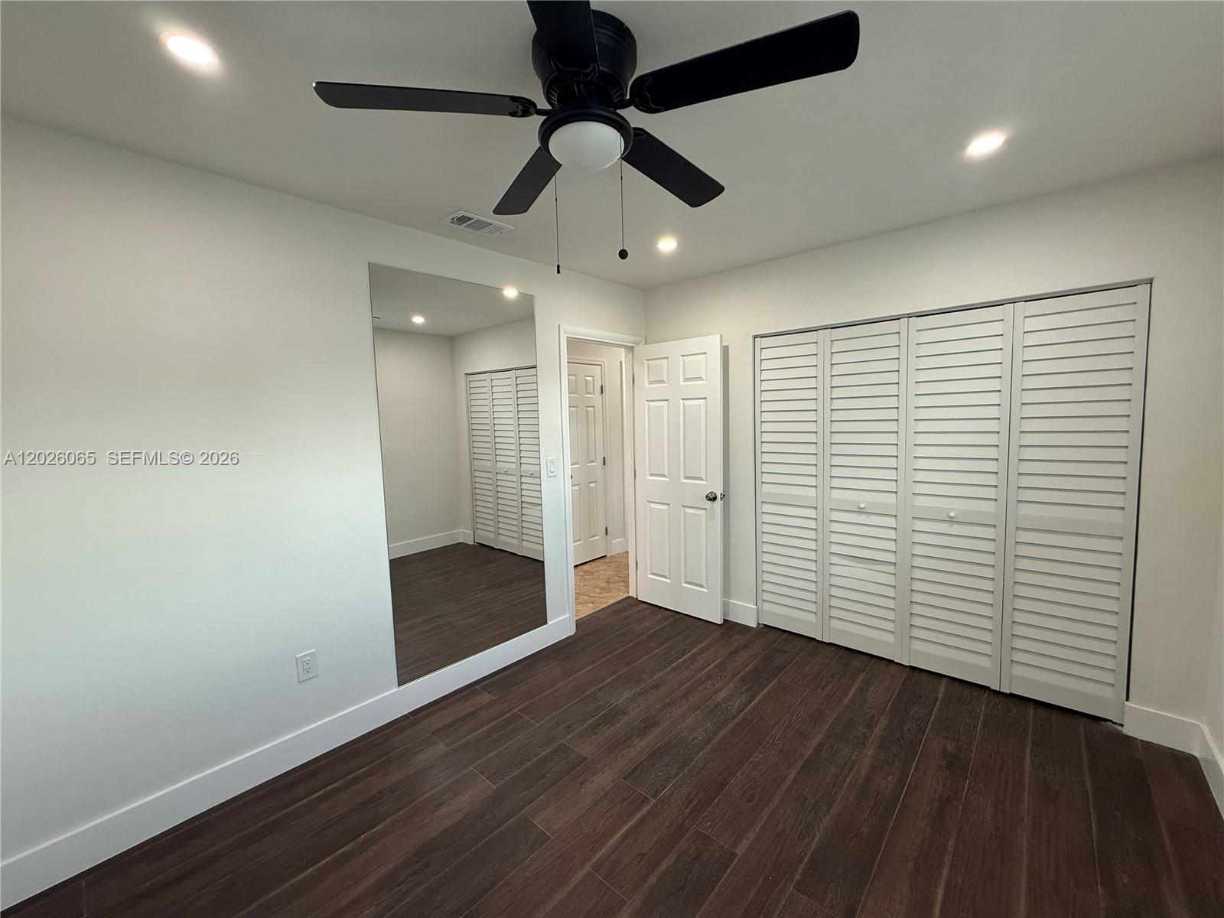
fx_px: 495
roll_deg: +1.2
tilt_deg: -4.7
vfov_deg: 85.7
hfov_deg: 102.1
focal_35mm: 14
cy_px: 459
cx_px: 612
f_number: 2.2
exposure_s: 1/120
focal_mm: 2.22
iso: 160
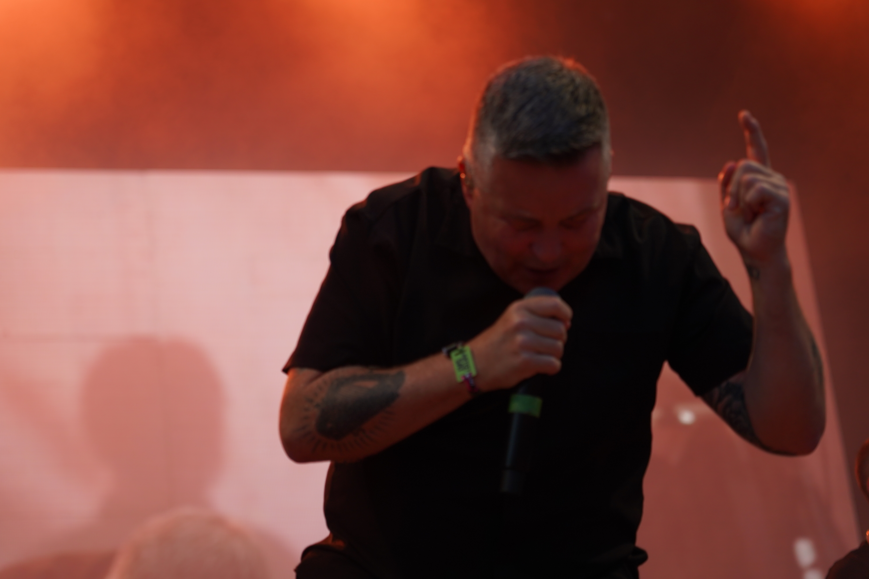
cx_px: 434
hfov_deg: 19.5
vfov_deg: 13.0
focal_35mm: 105
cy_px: 290
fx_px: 2534
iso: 400
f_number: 4
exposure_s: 1/160
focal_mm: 105
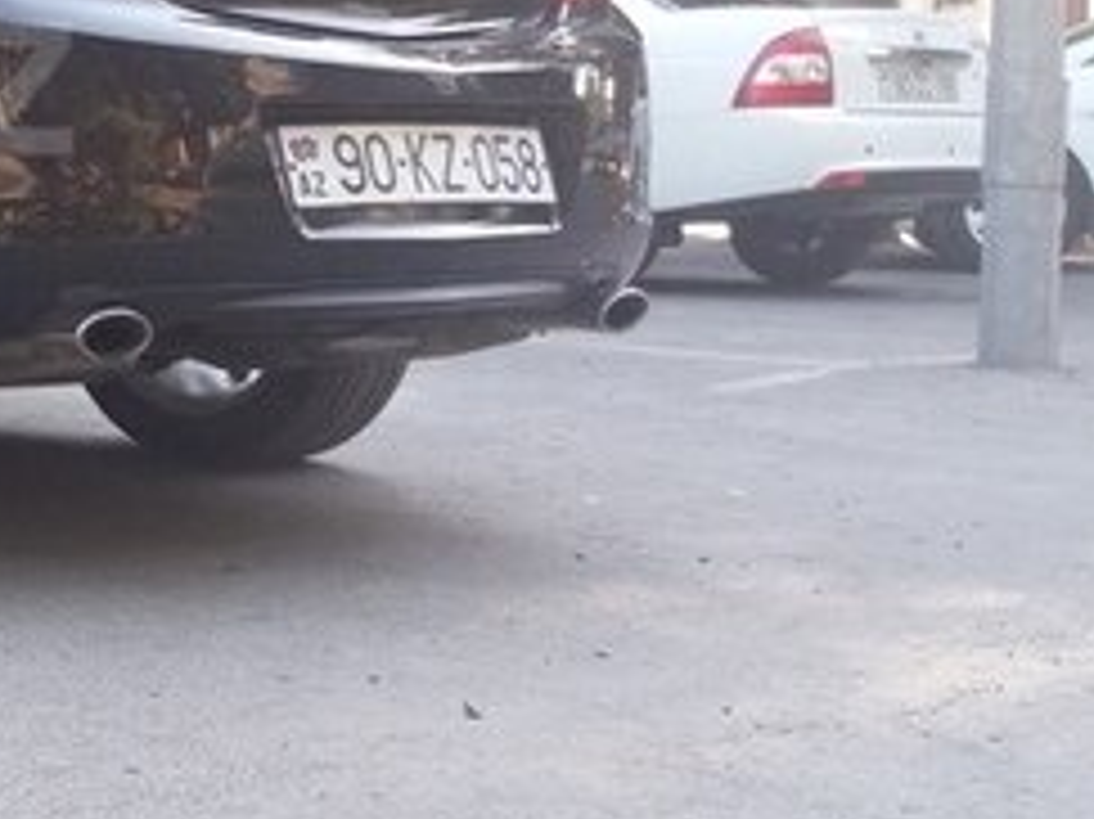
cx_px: -387
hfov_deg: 22.5
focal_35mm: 76
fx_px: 2401
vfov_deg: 19.0
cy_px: 88
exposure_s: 1/120
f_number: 1.9
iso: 80
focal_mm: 3.7
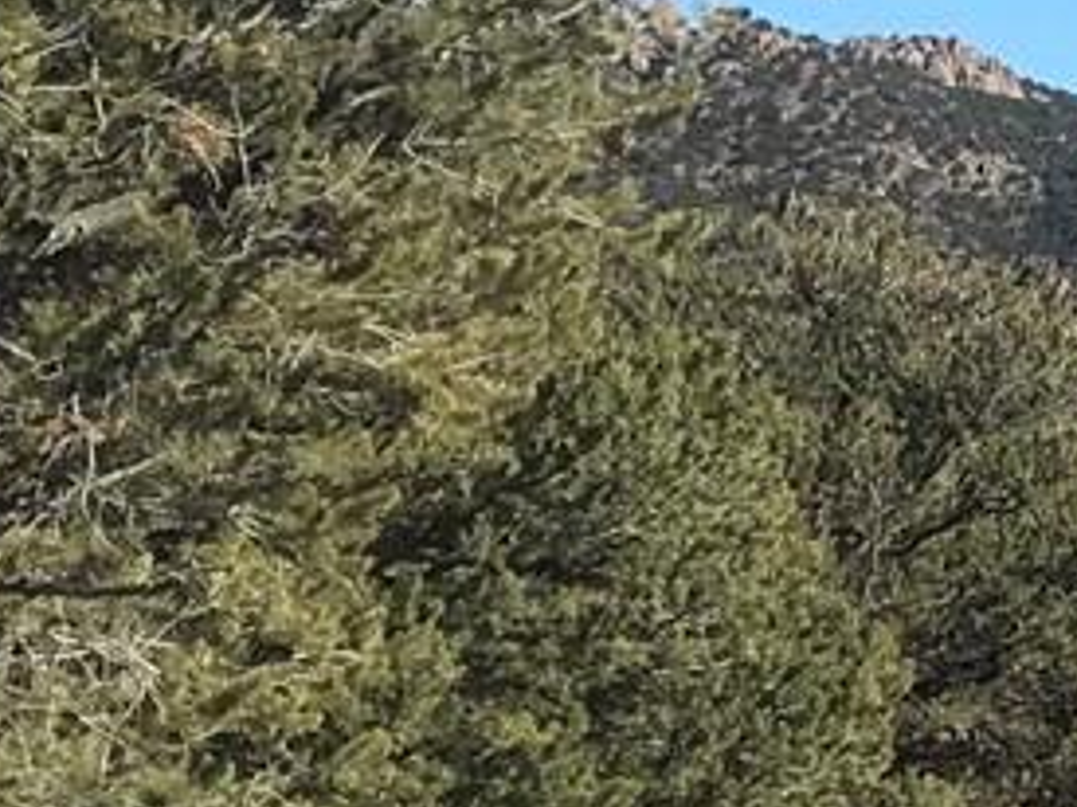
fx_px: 5069
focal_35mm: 163
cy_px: 447
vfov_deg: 9.1
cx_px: 2385
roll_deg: +1.0
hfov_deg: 10.7
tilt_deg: +1.0
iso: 20
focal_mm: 3.99
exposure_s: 1/2336
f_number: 1.8
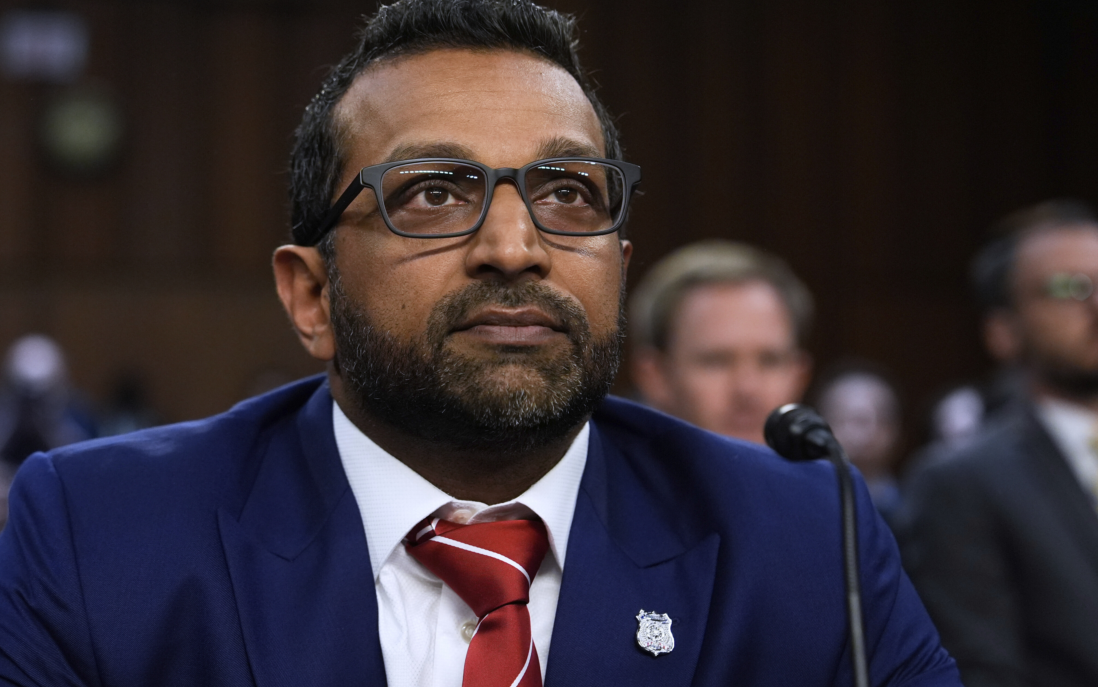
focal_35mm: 90
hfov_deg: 23.0
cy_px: 336
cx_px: 441
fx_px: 2693
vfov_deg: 14.5
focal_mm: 70
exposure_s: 1/500
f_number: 2.8
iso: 2000
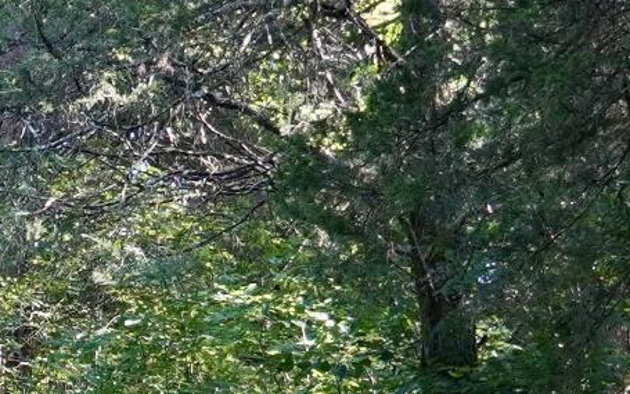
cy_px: 906
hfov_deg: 10.5
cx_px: -379
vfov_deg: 6.6
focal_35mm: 191
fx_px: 3288
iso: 500
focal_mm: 19
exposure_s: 1/160
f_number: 4
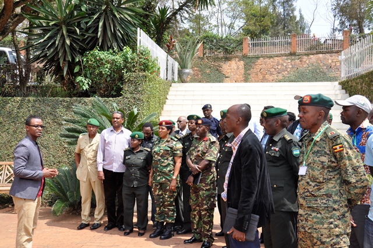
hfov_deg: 49.6
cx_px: 186
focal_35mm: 39
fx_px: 404
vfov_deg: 34.1
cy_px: 124
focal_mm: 26
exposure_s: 1/200
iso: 200
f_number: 9
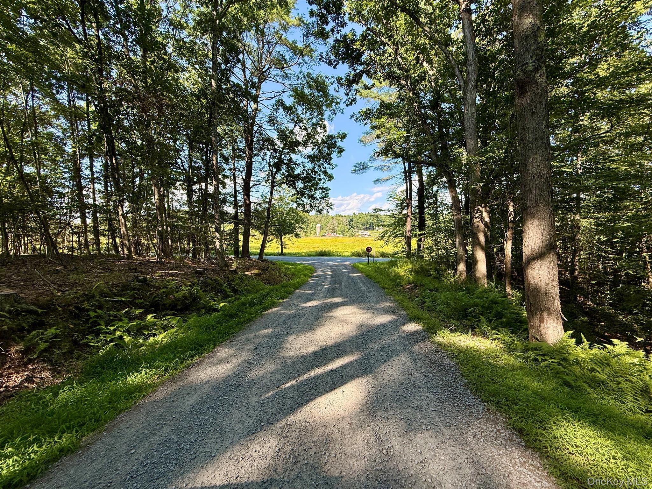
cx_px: 326
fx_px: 264
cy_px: 244
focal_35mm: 14
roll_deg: +3.4
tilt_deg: -1.1
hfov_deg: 102.1
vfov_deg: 85.7
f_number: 2.2
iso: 64
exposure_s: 1/479
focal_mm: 2.22
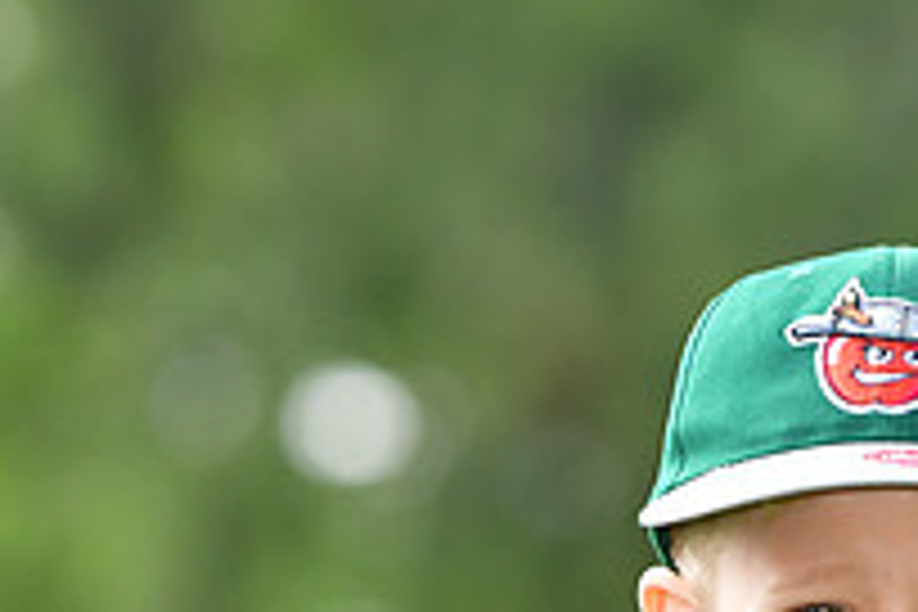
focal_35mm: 617
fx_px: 15743
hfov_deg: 3.3
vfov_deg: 2.2
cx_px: 648
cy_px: 853
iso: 500
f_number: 4
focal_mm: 145
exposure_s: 1/1250
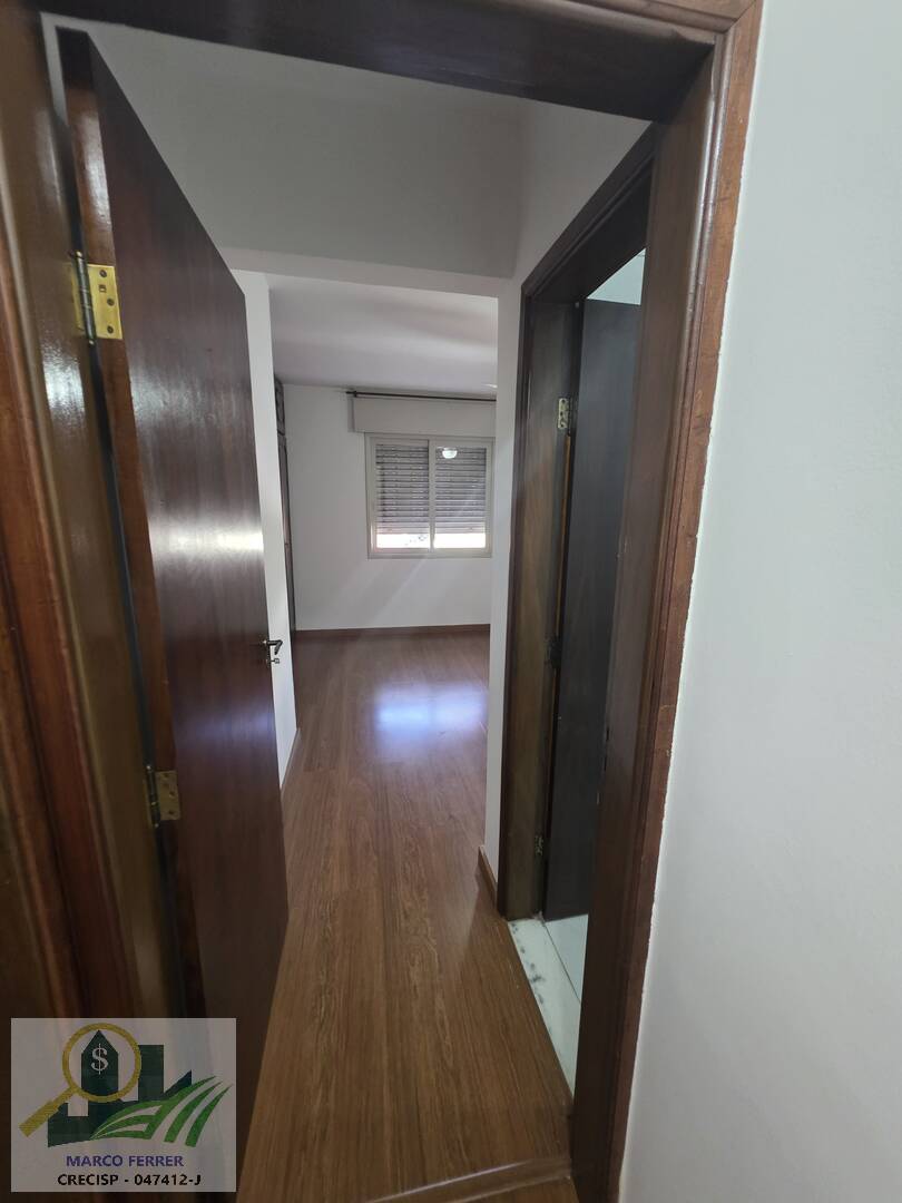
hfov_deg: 89.9
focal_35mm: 13
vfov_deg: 106.2
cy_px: 602
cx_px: 451
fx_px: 452
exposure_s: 1/60
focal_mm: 2.2
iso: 500
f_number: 1.9
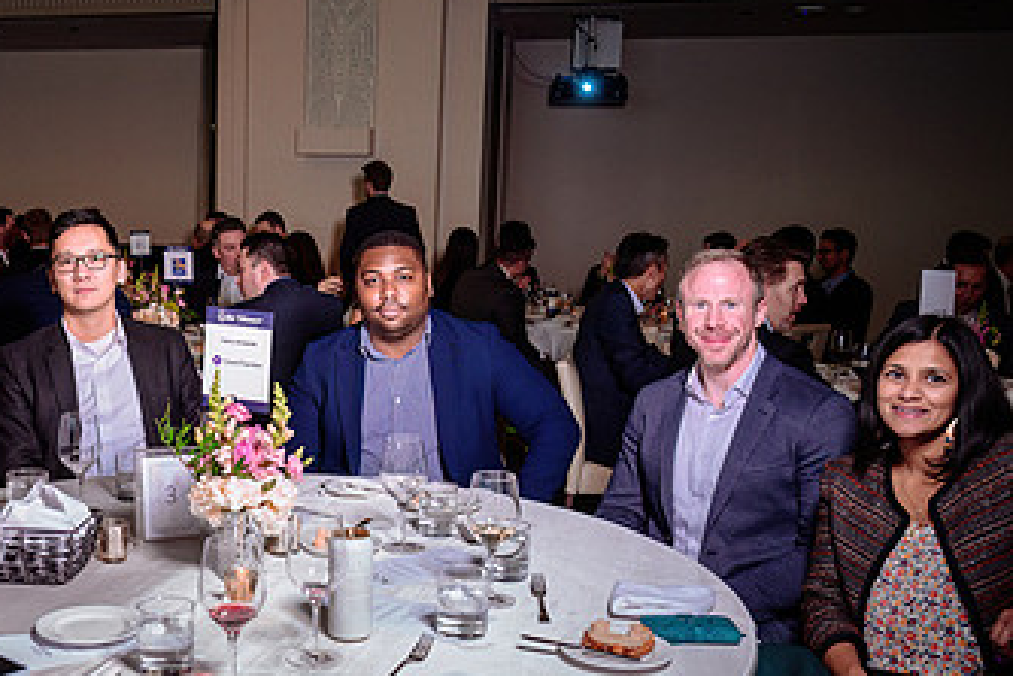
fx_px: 1239
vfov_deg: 30.4
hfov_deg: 43.8
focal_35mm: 44
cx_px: 327
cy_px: 412
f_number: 3.5
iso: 1000
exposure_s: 1/125
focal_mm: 24
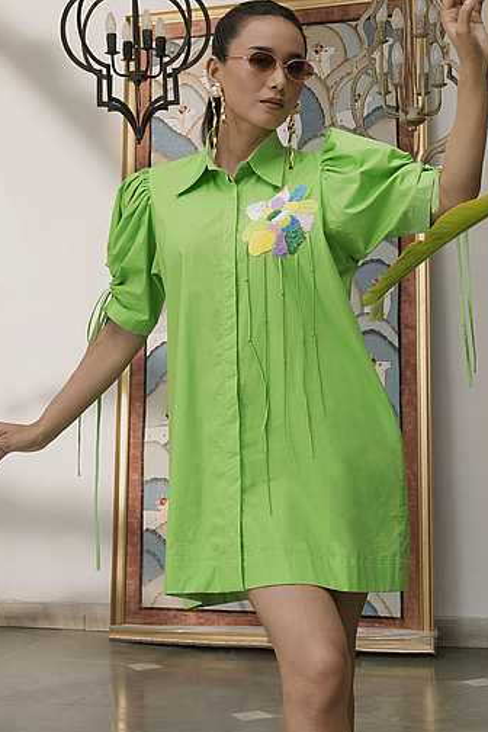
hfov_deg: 26.5
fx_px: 1037
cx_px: 247
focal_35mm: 51
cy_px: 357
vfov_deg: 38.9
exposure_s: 1/160
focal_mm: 33
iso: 160
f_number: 9
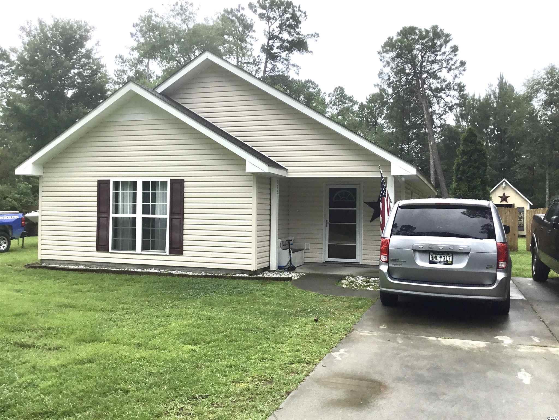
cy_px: 210
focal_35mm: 31
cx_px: 280
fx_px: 501
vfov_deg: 45.4
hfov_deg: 58.4
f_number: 2.4
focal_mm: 3.3
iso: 25
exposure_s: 1/1148
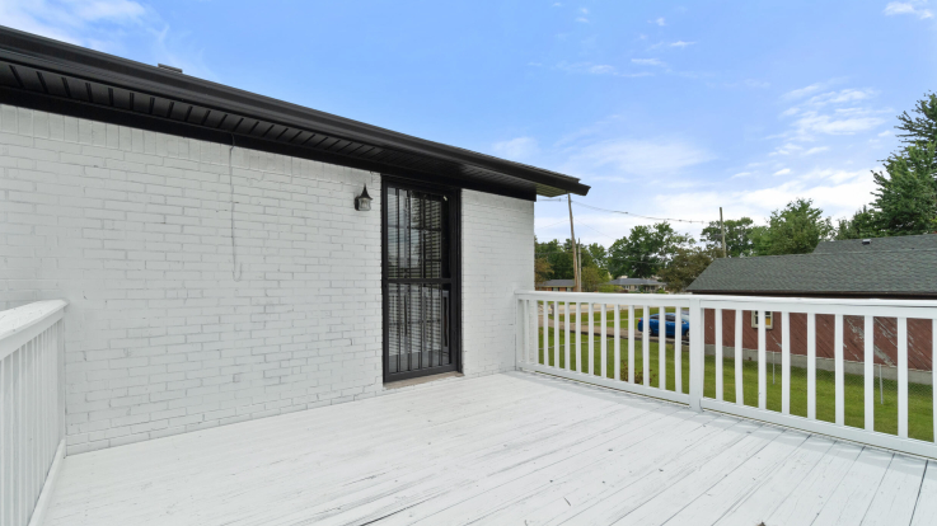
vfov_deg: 67.0
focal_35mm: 16
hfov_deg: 99.4
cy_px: 272
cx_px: 469
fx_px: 397
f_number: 10
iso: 400
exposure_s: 1/640
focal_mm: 10
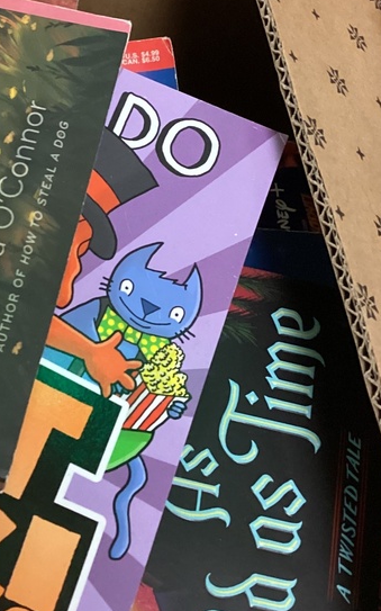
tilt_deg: -65.3
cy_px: 190
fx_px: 1031
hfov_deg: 20.4
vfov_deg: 32.6
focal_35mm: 62
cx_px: 15
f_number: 2.4
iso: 400
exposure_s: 1/40
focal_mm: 3.3
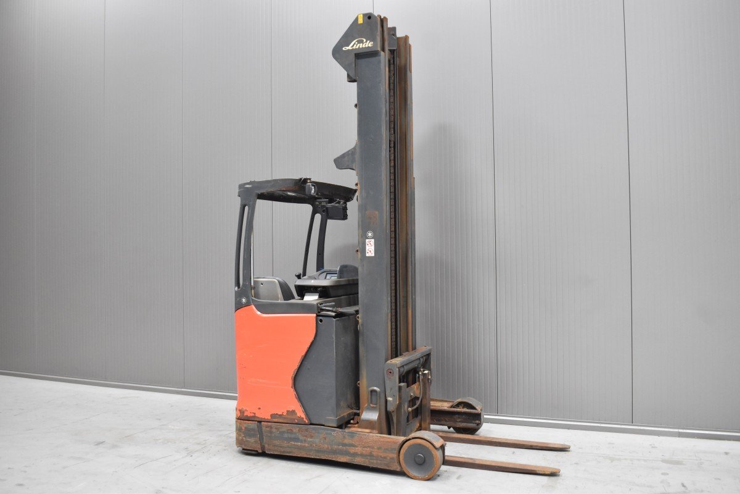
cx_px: 370
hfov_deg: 57.2
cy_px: 247
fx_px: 678
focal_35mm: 33
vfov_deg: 40.0
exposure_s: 1/30
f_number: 4.5
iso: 1600
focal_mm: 22
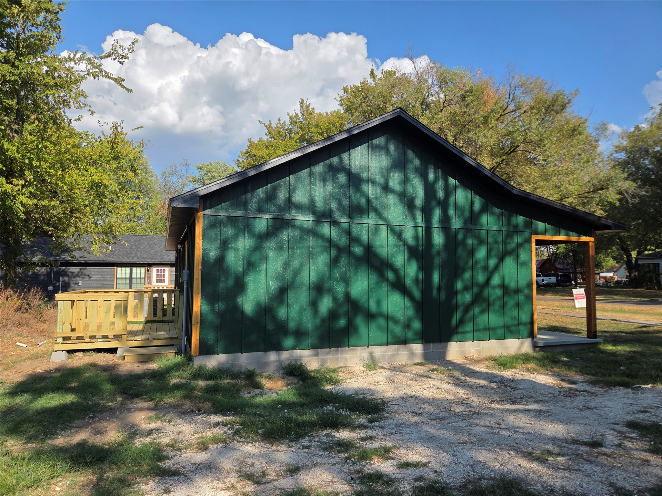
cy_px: 248
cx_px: 331
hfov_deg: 73.9
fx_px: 440
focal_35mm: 23
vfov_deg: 58.9
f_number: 1.8
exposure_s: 1/4663
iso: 80
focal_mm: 5.4
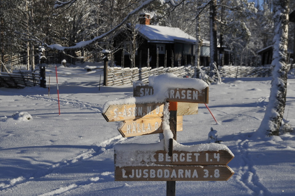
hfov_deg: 29.3
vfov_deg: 19.7
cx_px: 148
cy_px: 98
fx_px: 565
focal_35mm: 69
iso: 320
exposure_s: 1/2000
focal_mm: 46
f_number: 8
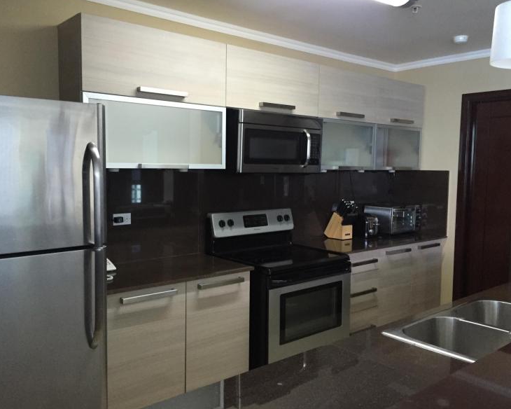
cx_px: 254
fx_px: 469
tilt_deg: -3.9
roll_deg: -1.2
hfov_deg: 57.2
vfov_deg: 47.1
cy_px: 204
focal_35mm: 31
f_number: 2.2
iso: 250
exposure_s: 1/24
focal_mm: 4.15
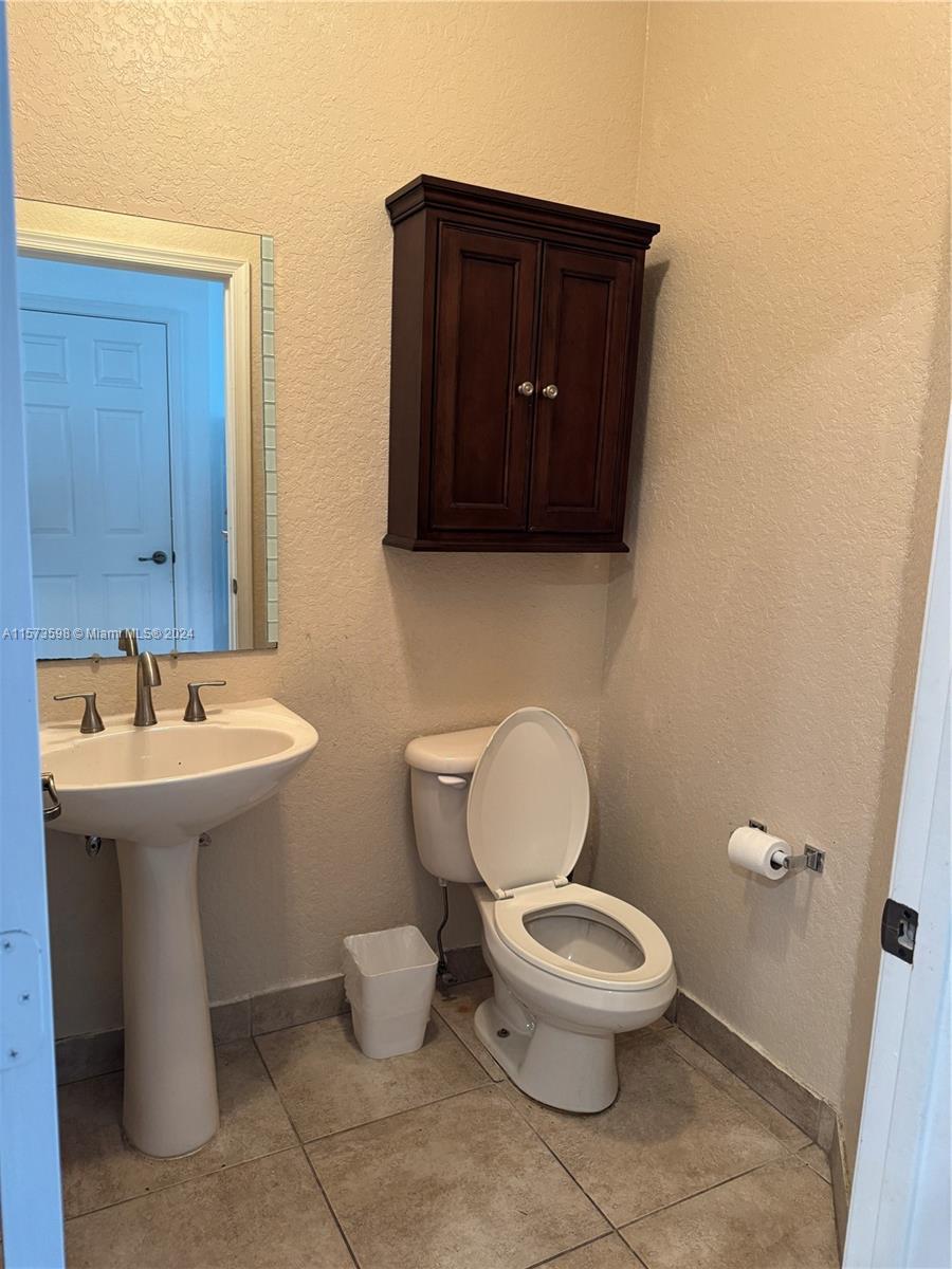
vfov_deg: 71.6
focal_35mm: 24
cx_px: 476
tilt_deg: -8.7
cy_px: 634
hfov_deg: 56.8
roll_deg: -2.5
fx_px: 880
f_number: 1.78
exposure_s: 1/60
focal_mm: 6.76
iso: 320
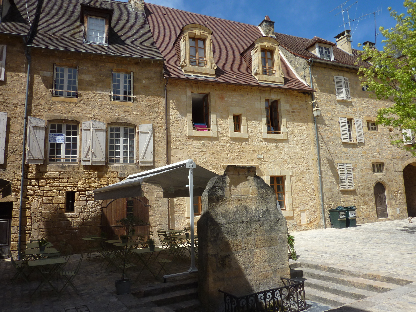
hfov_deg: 69.4
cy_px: 156
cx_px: 208
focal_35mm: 25
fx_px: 300
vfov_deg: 54.9
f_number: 5
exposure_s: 1/500
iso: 80
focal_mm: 4.1
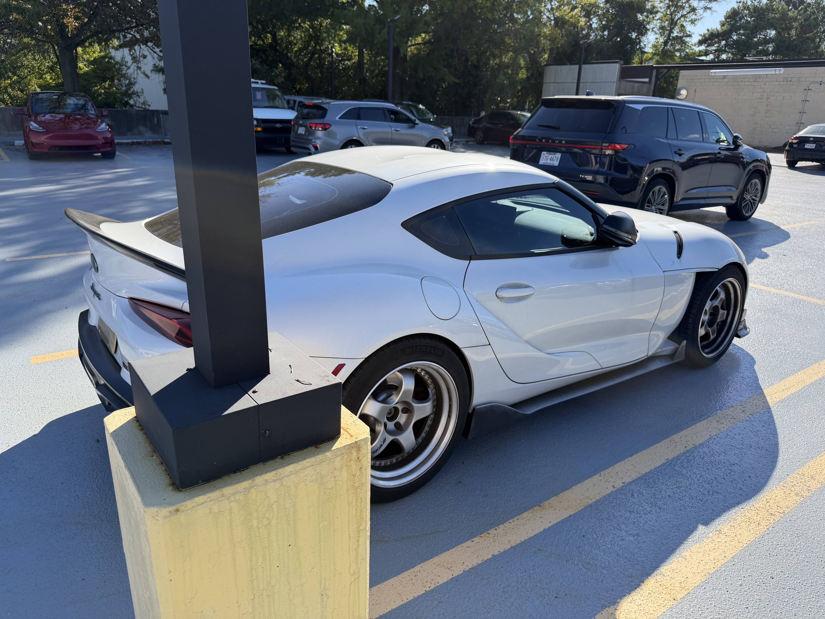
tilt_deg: -18.3
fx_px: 572
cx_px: 412
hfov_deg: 71.6
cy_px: 310
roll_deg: -1.0
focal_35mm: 24
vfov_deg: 56.8
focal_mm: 6.76
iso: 80
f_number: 1.78
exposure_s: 1/2299
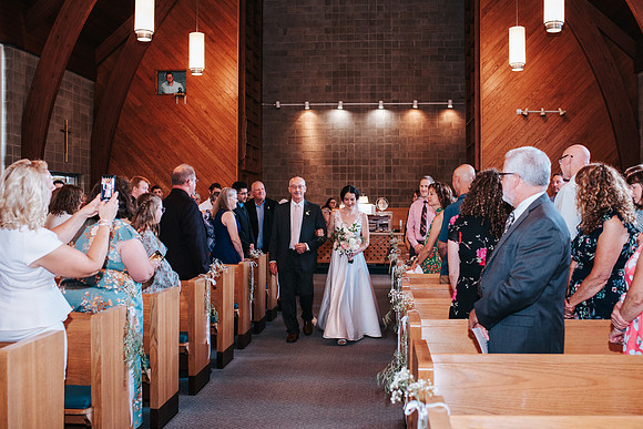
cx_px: 337
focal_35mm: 38
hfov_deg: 50.7
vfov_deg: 35.1
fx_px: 678
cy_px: 214
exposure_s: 1/125
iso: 1000
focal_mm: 35
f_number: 3.2
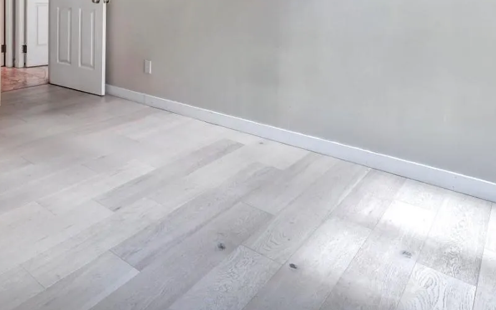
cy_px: -16
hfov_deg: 60.2
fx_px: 392
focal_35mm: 29
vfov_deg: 37.4
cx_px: 110
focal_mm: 14
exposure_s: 1/50
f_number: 8
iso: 400
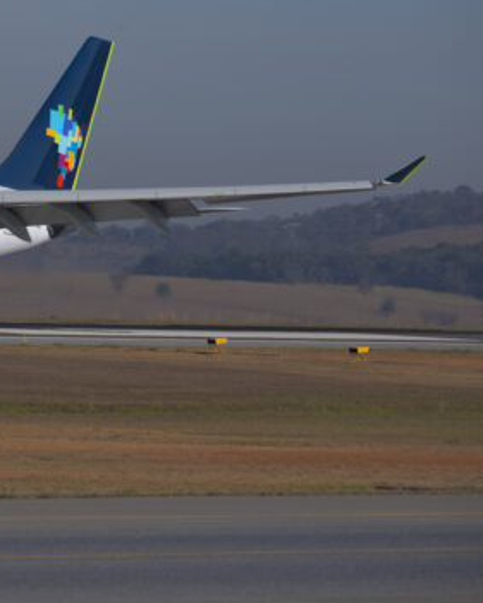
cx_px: -77
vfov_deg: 4.5
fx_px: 7644
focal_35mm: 428
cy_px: 224
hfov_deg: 3.6
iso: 100
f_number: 7.1
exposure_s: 1/640
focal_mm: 230
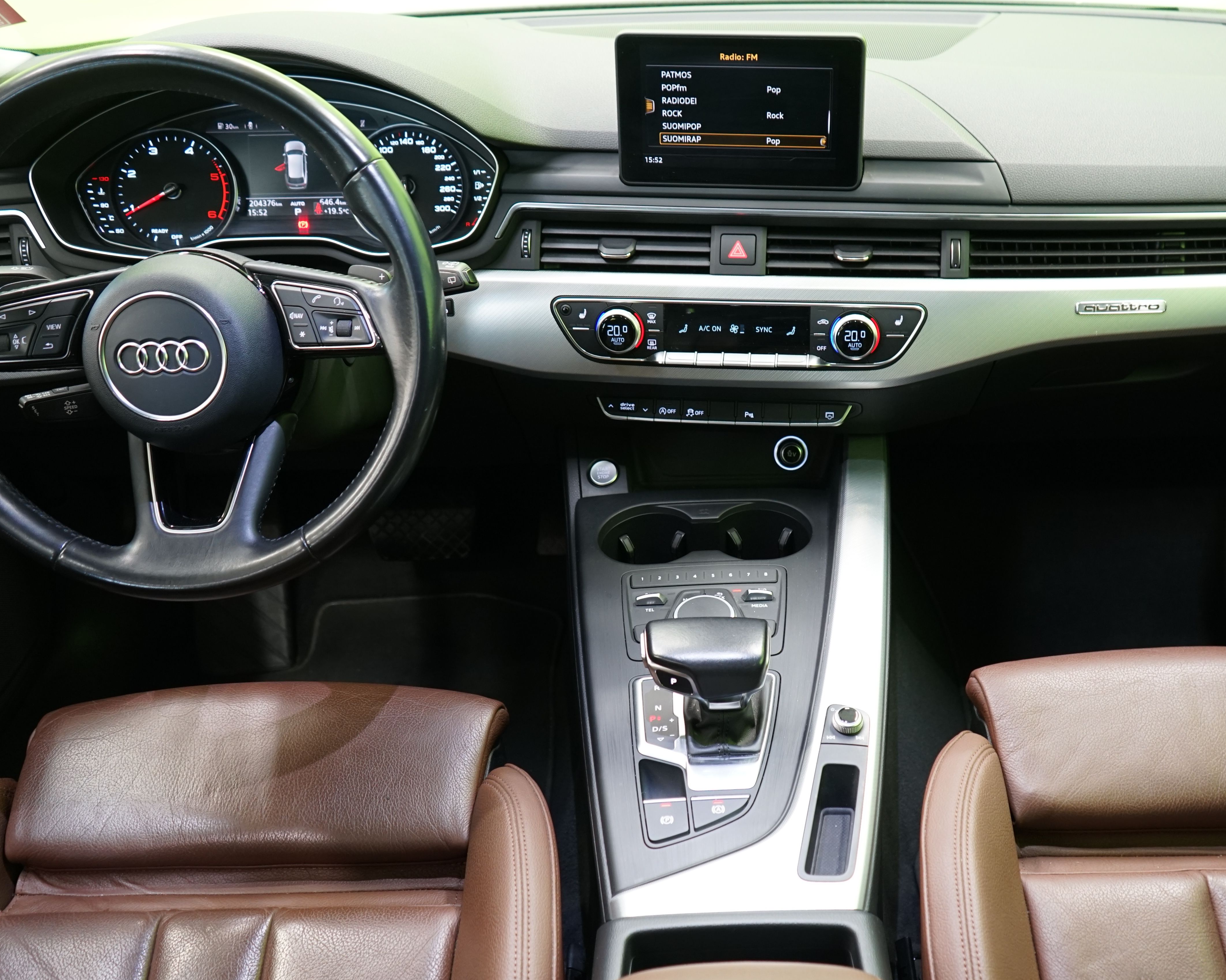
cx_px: 739
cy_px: 539
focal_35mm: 37
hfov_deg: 48.8
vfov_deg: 40.1
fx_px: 1343
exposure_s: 1/10
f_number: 4
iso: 800
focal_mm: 28
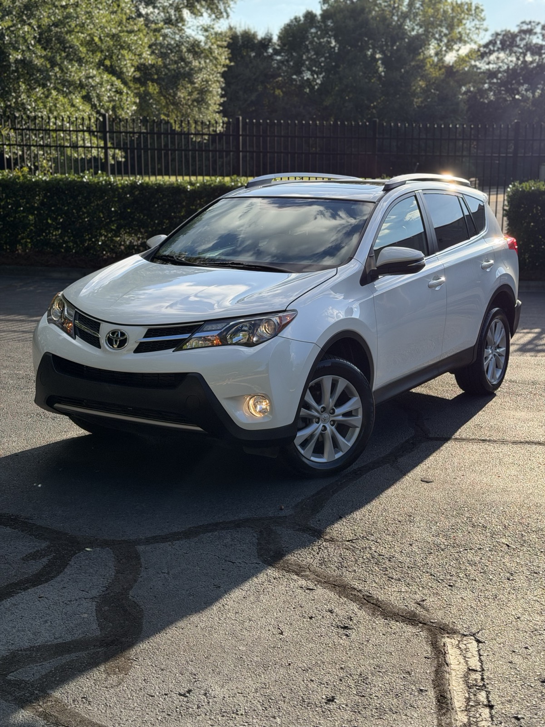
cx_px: 272
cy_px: 364
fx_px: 1008
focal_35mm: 48
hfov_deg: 30.3
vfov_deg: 39.7
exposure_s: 1/2273
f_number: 1.78
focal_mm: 6.76
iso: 64
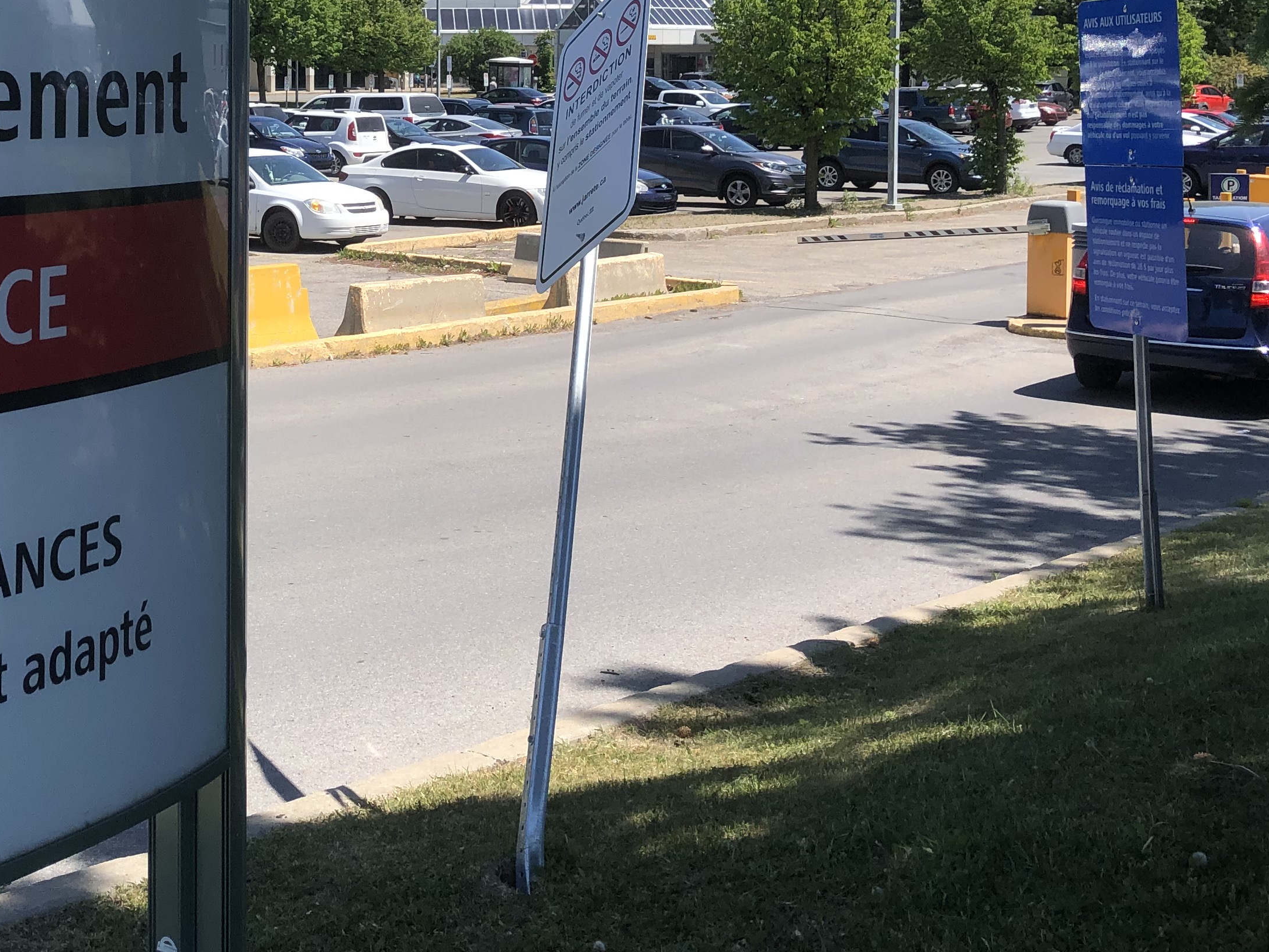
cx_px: 293
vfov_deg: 27.1
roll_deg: +1.0
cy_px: 115
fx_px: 1906
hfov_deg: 35.9
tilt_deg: +0.6
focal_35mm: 52
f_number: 1.8
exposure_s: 1/1453
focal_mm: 3.99
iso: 20
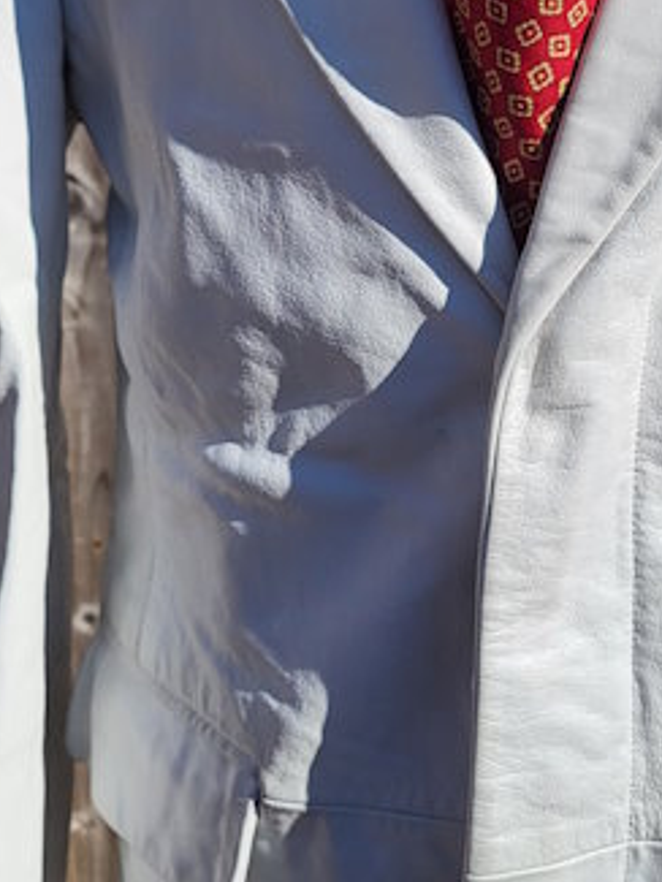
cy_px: 190
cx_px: 575
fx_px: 1631
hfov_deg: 22.5
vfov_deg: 29.6
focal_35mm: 64
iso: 40
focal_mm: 5.4
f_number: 1.8
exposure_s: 1/4408
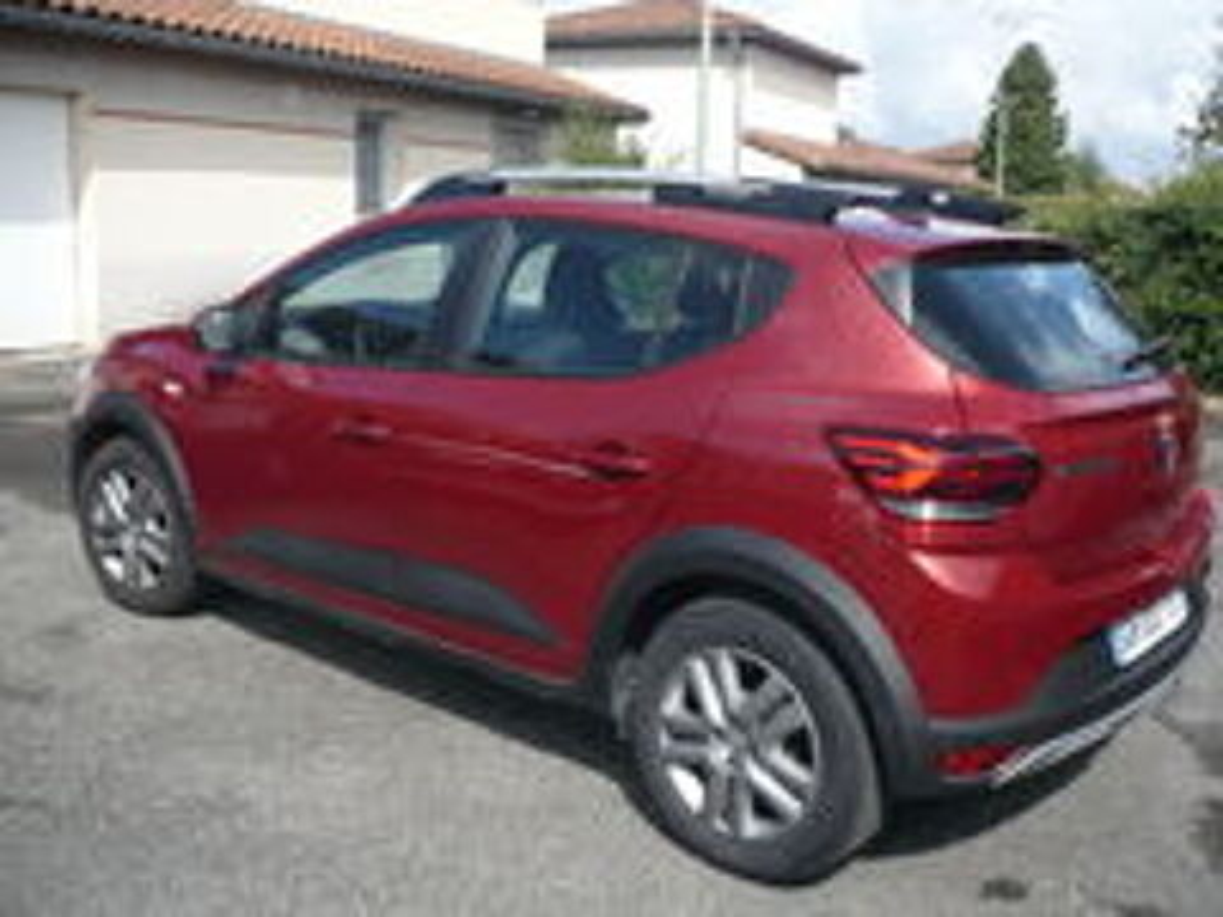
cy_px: 458
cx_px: 612
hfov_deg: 52.6
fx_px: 1237
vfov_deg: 40.7
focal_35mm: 35
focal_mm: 5.8
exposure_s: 1/160
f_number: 8
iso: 100
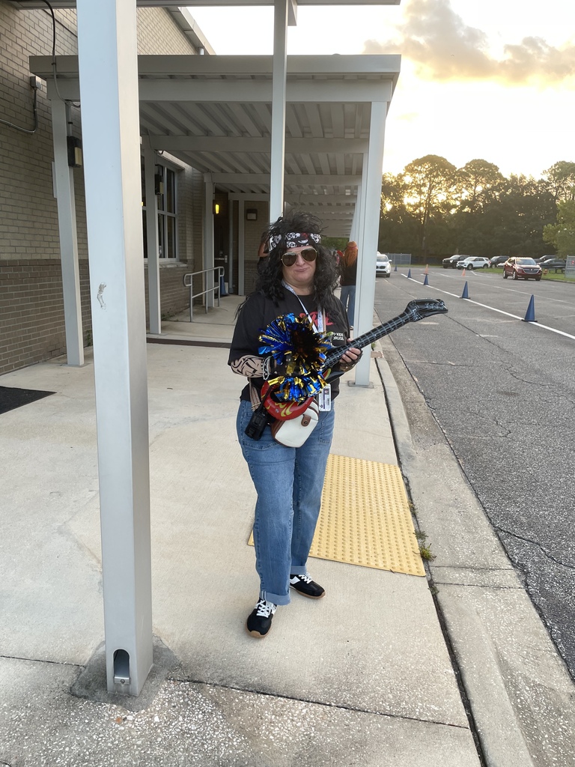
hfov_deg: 53.1
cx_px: 288
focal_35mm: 26
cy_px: 384
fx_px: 576
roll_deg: -0.6
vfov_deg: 67.3
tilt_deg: -12.8
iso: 32
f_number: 1.6
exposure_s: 1/121
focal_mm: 4.2
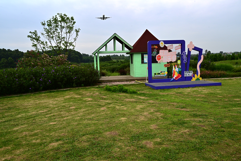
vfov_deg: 45.0
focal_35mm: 29
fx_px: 194
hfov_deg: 63.7
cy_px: 80
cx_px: 120
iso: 200
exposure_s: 1/160
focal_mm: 29
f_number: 11
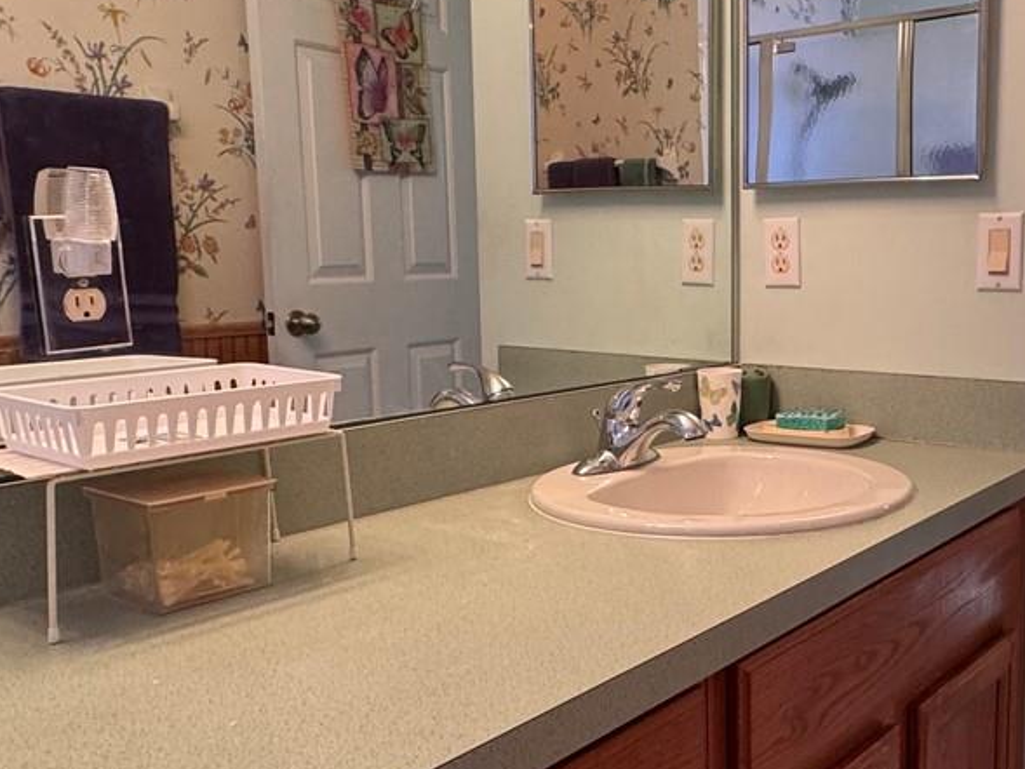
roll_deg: -0.9
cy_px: 405
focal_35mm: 38
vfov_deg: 37.7
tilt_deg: -8.8
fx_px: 1125
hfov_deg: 47.4
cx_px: 752
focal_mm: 2.22
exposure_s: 1/60
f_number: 2.2
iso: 250
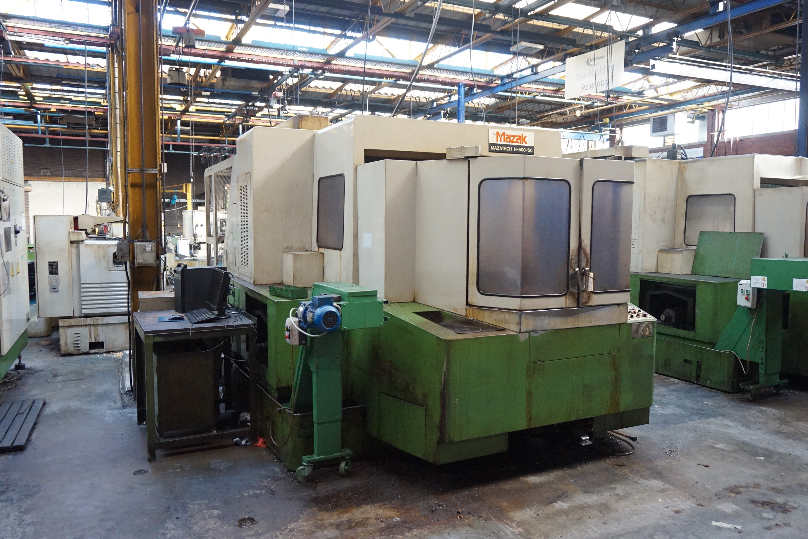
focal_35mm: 28
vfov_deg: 45.7
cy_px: 270
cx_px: 404
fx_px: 640
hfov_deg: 64.6
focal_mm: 19
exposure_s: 1/160
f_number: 4
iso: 3200
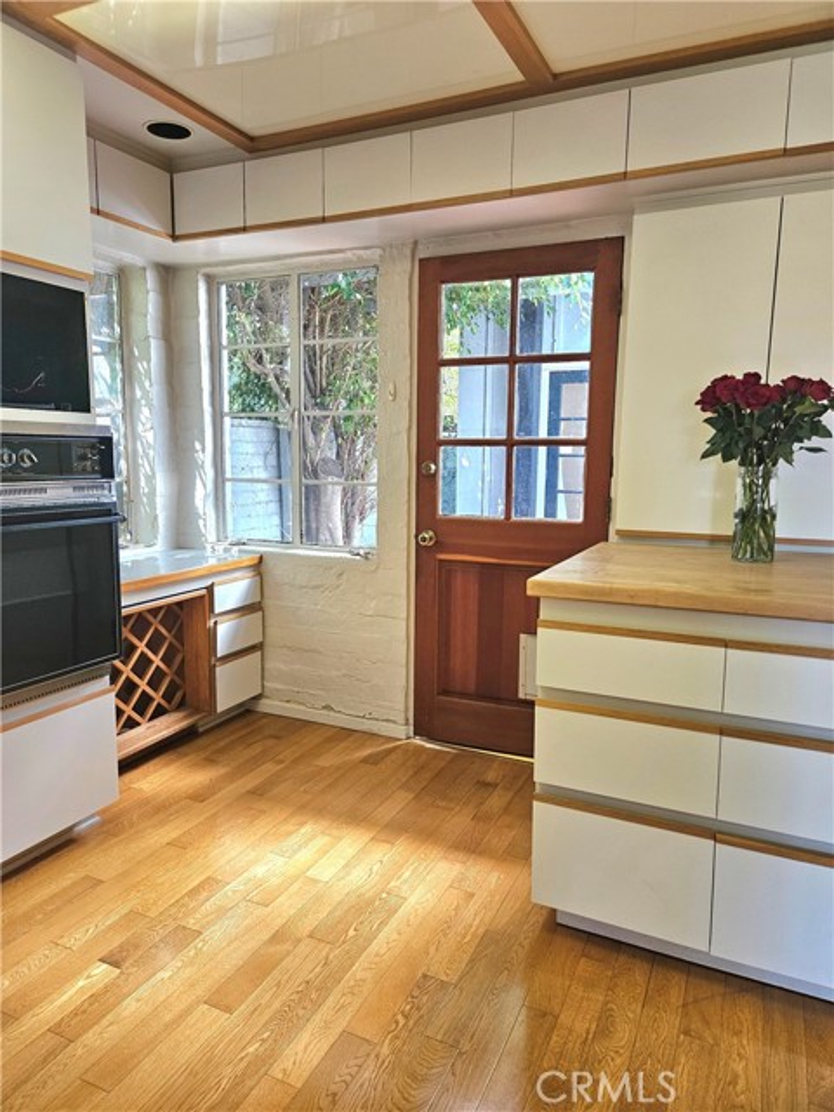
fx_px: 739
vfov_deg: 73.9
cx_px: 417
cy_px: 556
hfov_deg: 58.9
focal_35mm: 23
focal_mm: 5.4
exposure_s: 1/120
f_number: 1.8
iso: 200
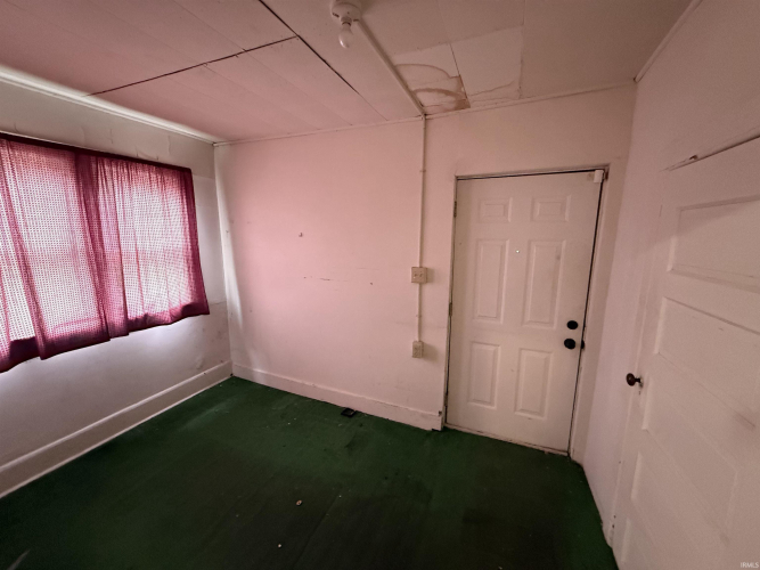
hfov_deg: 102.1
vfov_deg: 85.7
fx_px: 307
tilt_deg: -8.2
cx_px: 380
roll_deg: +0.2
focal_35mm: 14
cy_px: 285
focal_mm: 2.22
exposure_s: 1/60
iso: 1000
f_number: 2.2
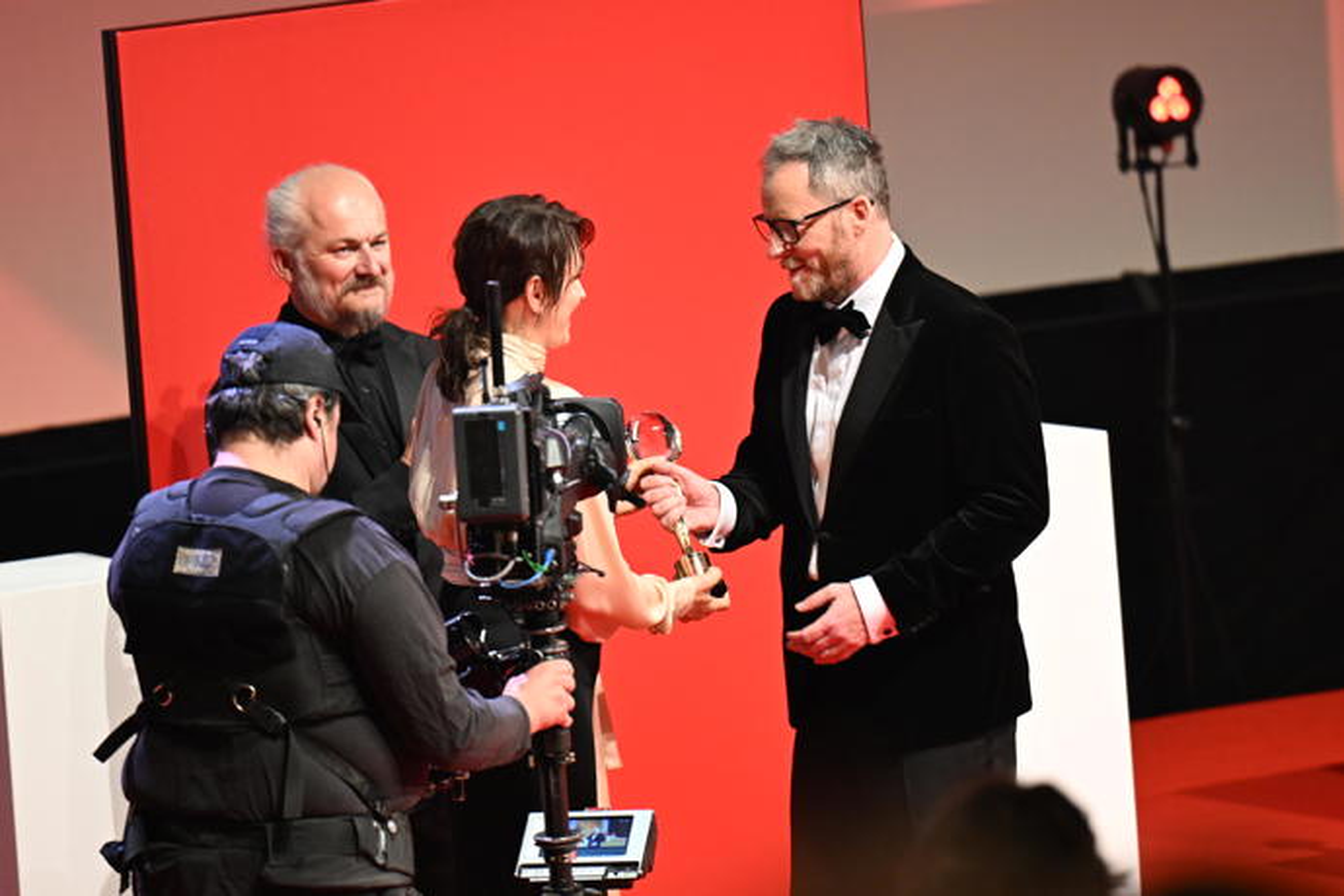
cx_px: 672
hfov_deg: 6.9
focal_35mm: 300
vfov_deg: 4.6
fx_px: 11199
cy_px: 448
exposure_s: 1/160
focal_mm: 200
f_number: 2.8
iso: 1600
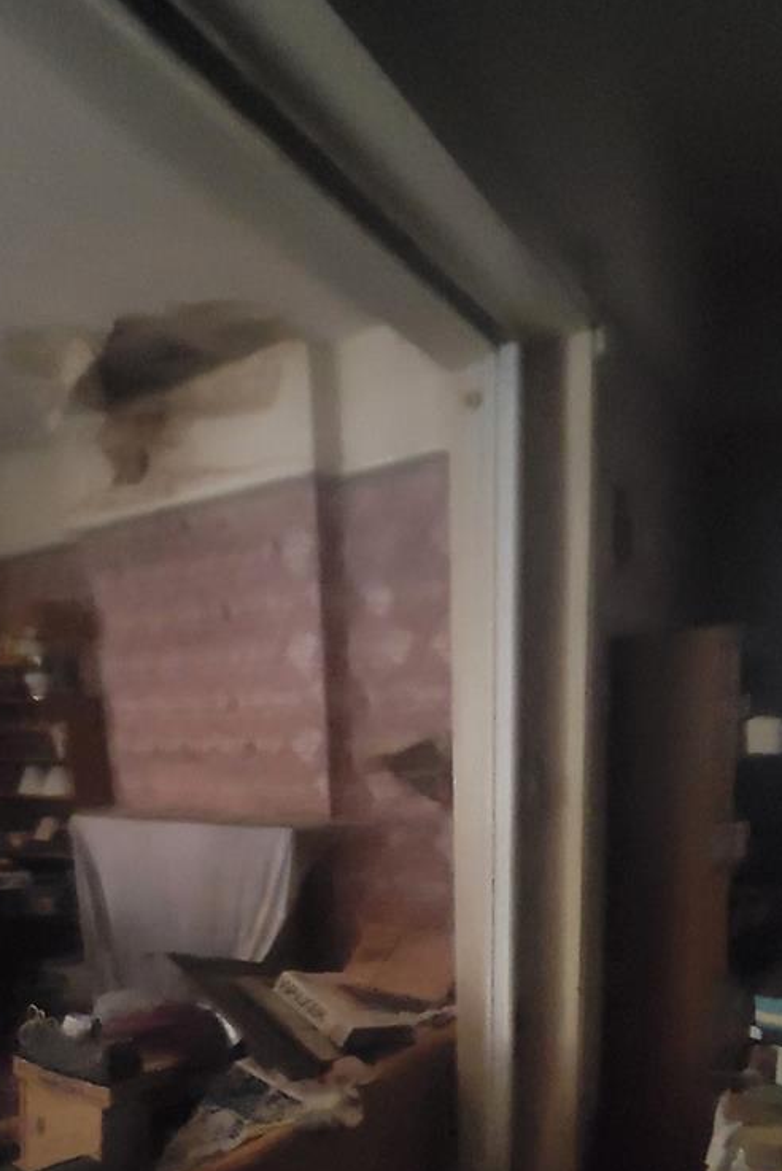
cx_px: 410
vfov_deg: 71.3
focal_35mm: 22
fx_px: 716
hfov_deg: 57.2
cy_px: 923
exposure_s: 1/9.99
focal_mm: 2.2
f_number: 2.2
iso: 2500
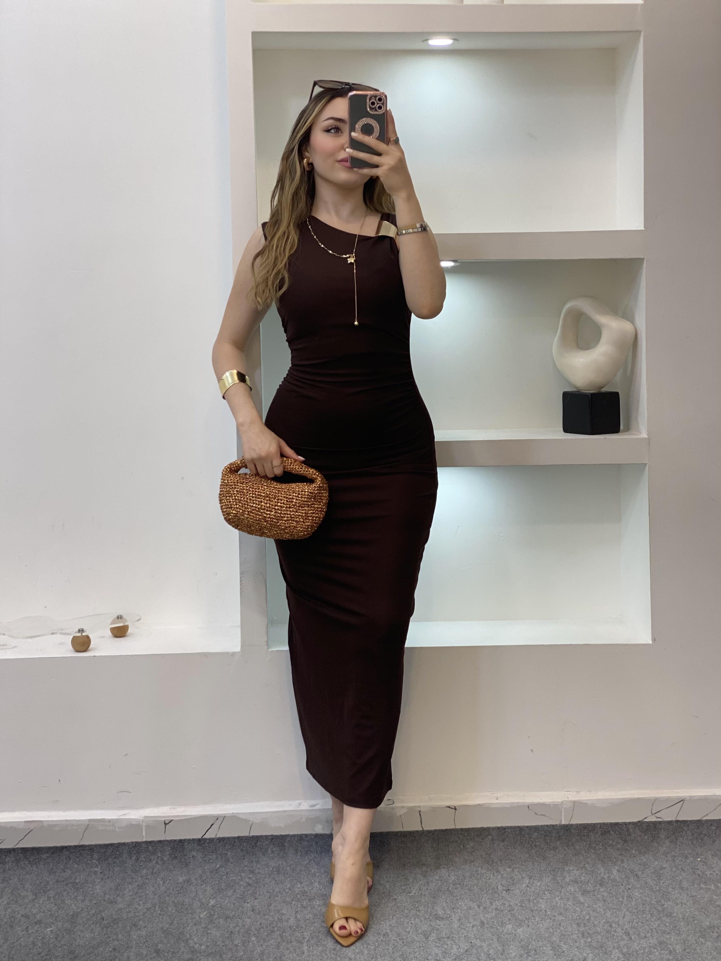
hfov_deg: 28.0
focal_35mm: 52
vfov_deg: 36.8
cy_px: 480
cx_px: 360
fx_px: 1444
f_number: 2
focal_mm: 6
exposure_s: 1/122
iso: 100
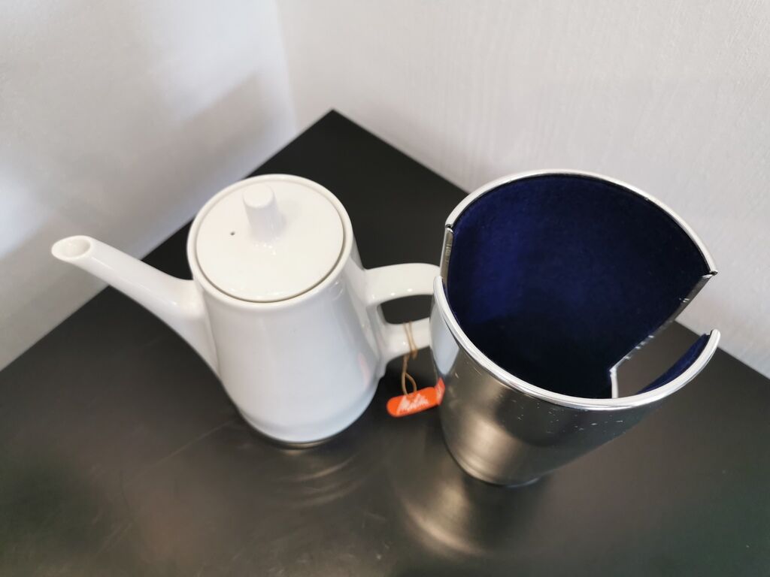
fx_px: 601
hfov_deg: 65.3
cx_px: 385
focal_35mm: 27
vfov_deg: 51.4
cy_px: 288
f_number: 1.8
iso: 160
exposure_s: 1/50
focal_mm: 5.58
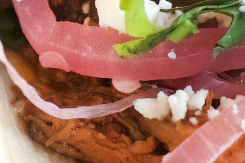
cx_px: 10
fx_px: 1717
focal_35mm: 252
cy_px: -35
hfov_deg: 8.1
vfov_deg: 5.4
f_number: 4
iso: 400
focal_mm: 35
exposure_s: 1/320
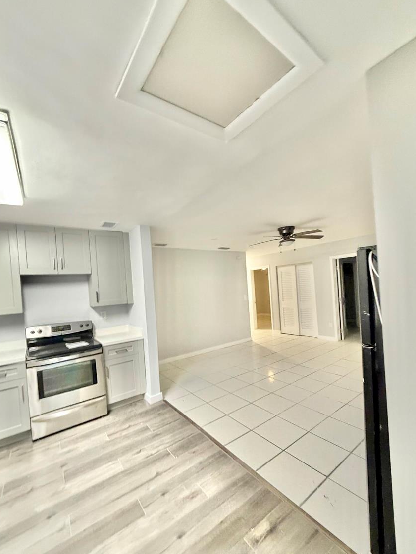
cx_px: 216
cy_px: 292
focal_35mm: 15
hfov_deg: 81.7
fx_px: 240
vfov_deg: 98.1
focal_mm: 2.22
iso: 500
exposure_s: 1/60
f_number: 2.2
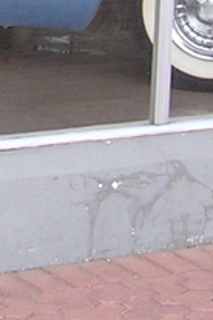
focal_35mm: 204
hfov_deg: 6.7
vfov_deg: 9.8
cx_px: -66
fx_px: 1810
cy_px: -136
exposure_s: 1/170
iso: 50
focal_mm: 5.8
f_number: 2.8
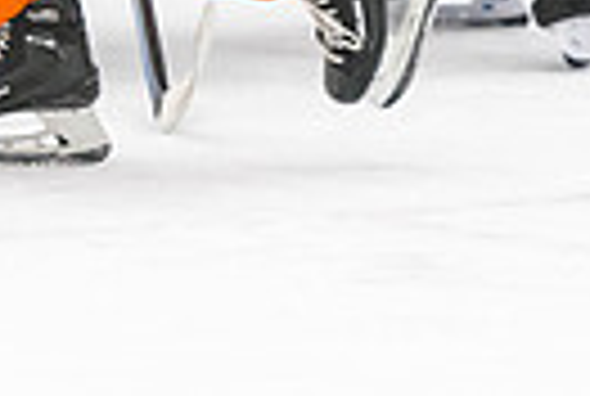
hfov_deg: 2.3
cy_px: -467
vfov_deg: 1.6
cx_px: -99
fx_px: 14504
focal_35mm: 883
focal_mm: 170
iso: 2000
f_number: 2.8
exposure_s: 1/640
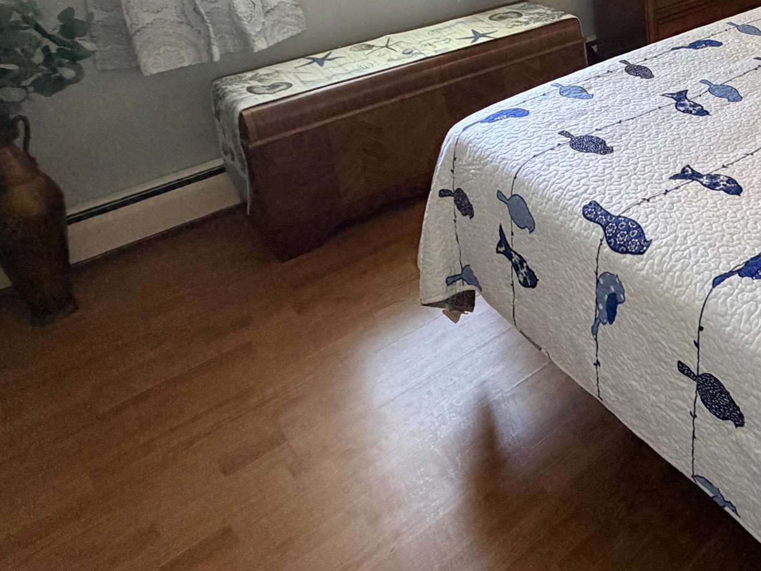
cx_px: 765
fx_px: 748
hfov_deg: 45.4
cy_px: -26
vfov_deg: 36.6
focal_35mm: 34
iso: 320
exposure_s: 1/60
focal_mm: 2.22
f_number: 2.2
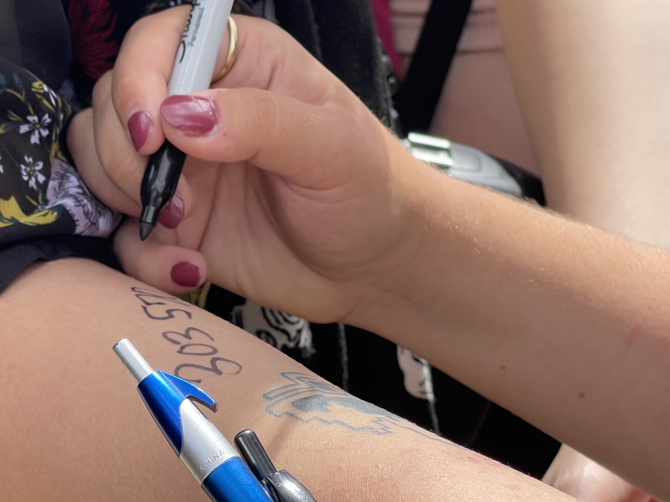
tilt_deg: -22.0
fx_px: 2032
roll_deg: +1.5
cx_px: 130
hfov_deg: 18.5
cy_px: 296
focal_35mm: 105
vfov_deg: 14.1
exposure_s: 1/758
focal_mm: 7.5
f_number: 2.2
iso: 20
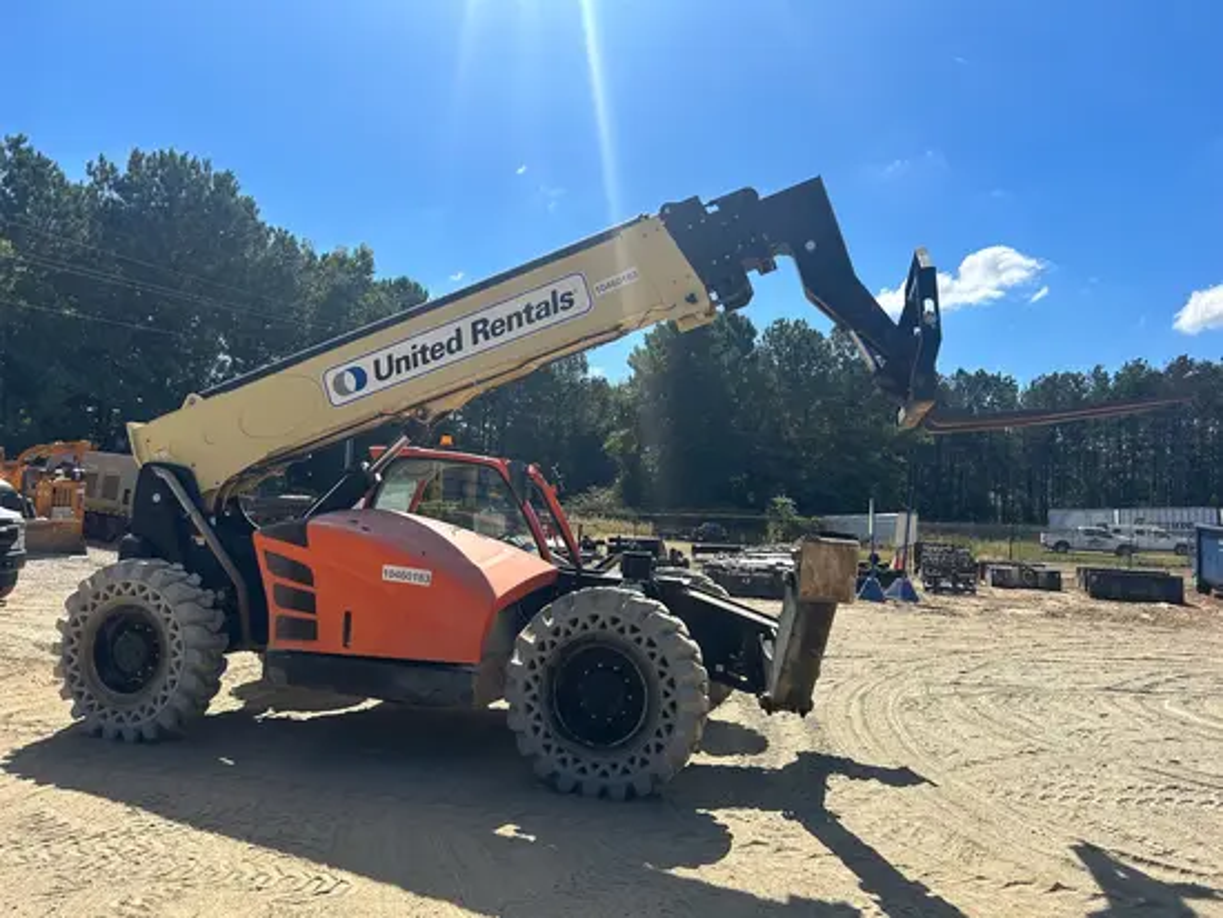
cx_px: 612
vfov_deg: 53.1
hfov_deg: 67.3
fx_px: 919
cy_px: 459
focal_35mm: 26
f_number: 1.5
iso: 50
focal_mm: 5.7
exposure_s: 1/4274
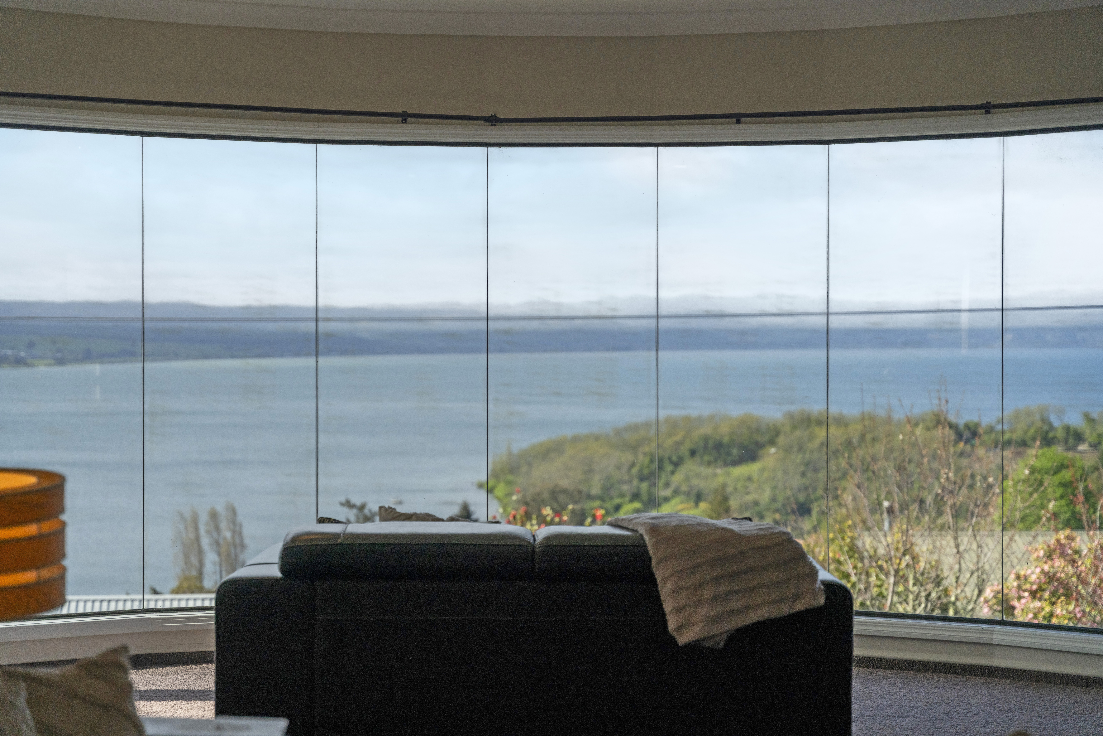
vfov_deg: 21.1
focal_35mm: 64
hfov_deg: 31.2
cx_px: 552
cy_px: 368
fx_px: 1976
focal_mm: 64.5
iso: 640
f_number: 2.8
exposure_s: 1/2500
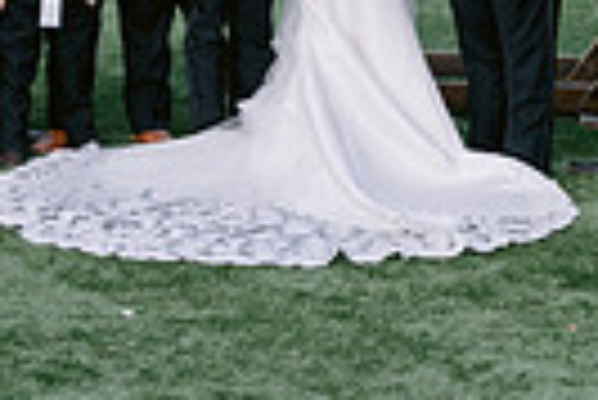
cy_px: -310
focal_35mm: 165
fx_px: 2744
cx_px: 340
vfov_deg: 8.1
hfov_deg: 12.4
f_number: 4
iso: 400
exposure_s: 1/160
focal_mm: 35
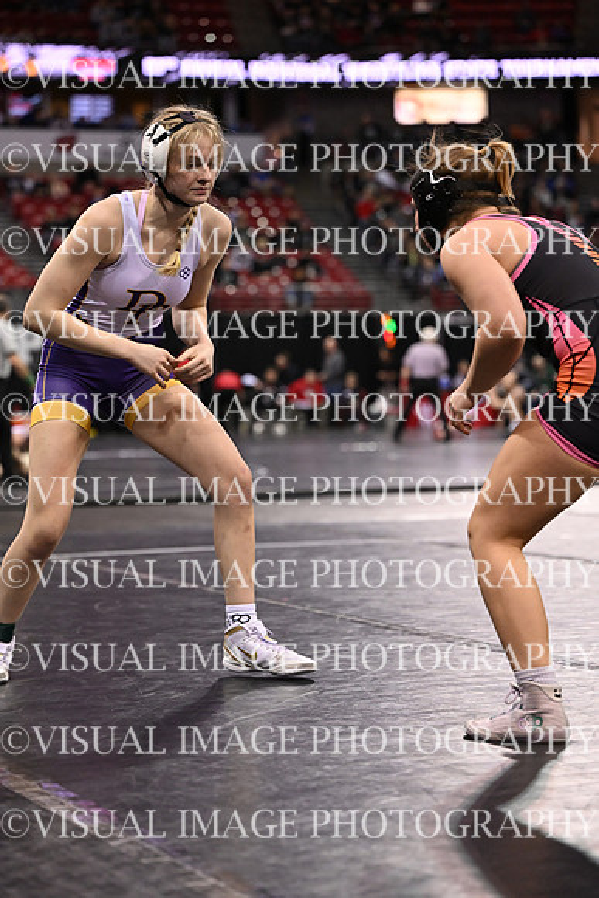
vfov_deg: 22.1
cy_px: 449
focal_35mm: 92
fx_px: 2295
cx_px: 300
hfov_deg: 14.9
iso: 4000
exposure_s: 1/1000
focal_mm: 92
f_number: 3.2
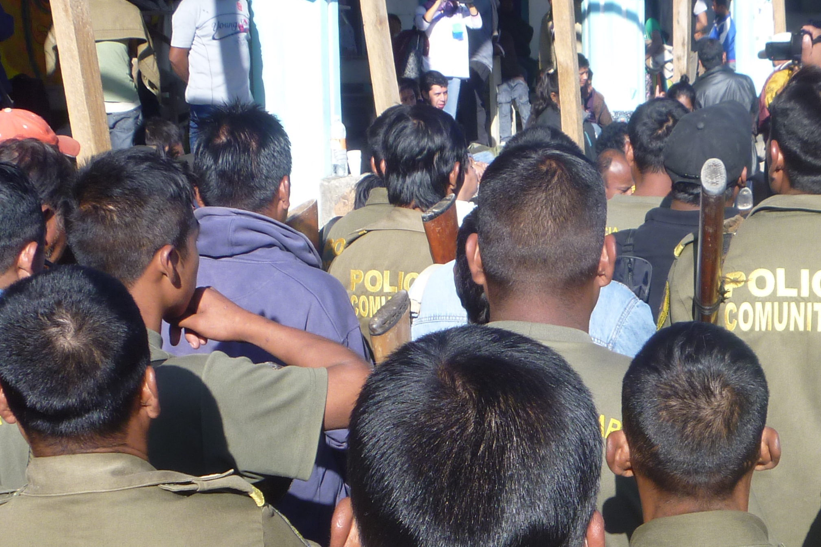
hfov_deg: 27.8
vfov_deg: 18.5
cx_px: 592
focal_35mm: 72
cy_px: 515
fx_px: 1642
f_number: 4.5
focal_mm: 6.3
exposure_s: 1/250
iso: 80
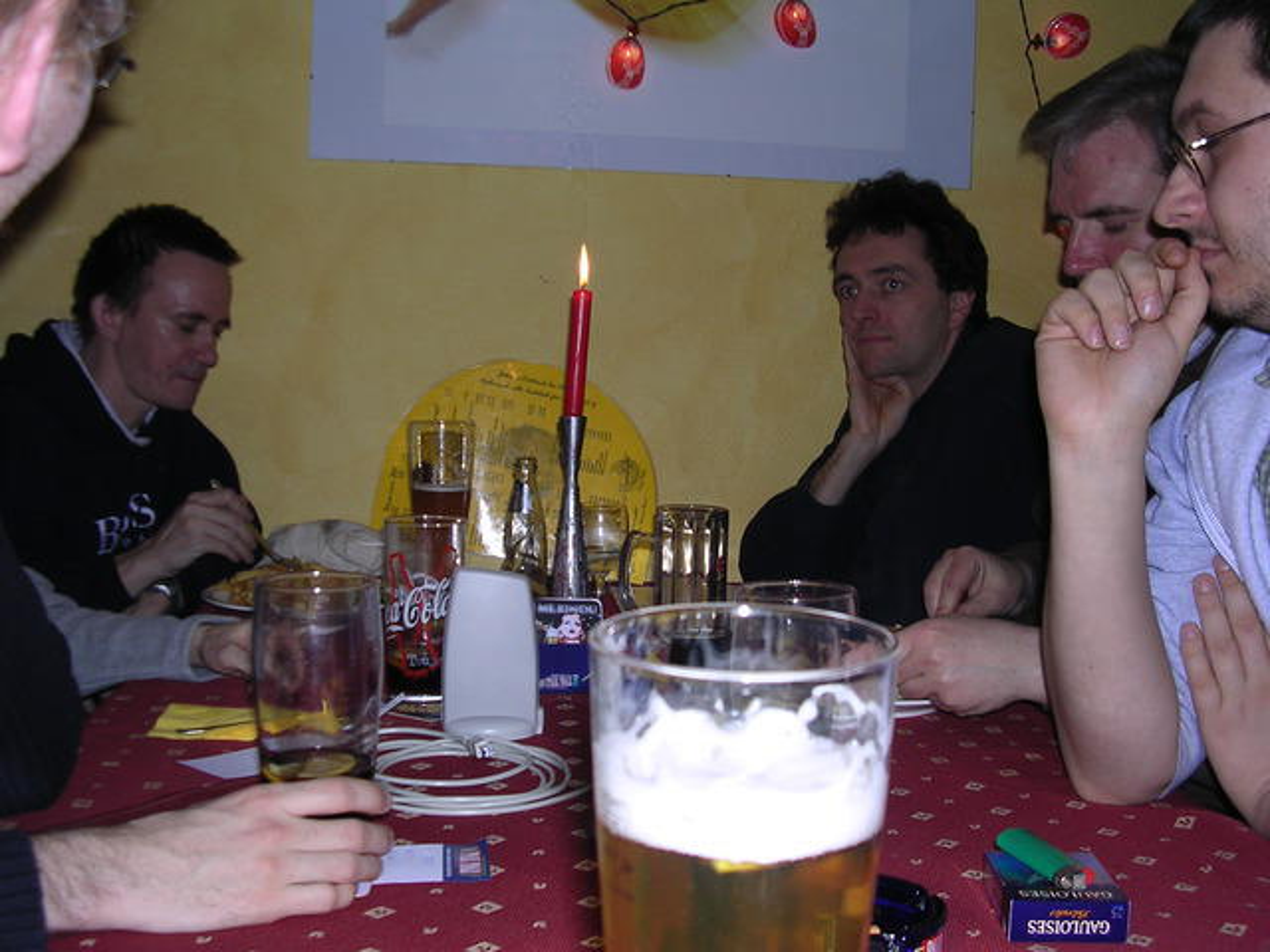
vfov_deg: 37.7
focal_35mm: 38
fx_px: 1394
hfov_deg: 49.0
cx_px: 635
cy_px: 476
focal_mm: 5.8
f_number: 2.8
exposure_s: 1/60.1
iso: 100
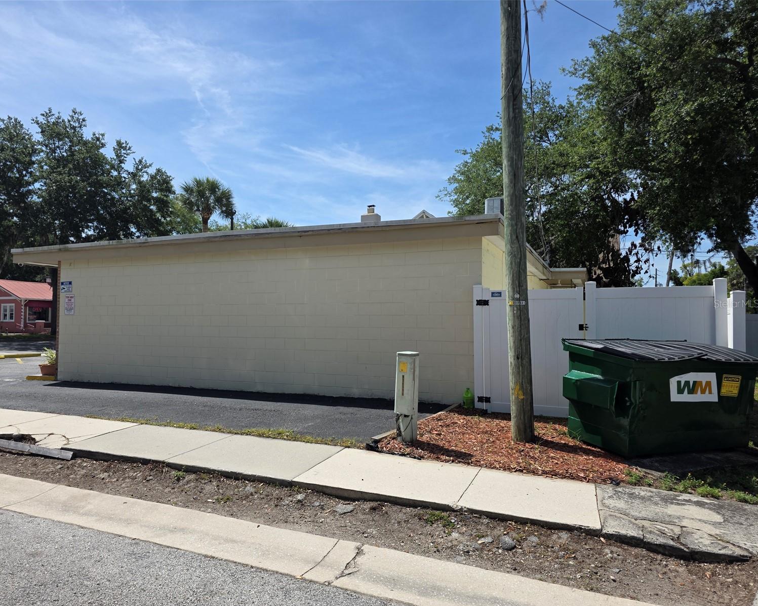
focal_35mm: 24
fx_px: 538
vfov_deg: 58.8
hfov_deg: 70.2
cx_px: 356
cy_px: 303
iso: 80
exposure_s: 1/7626
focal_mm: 6.3
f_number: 1.7
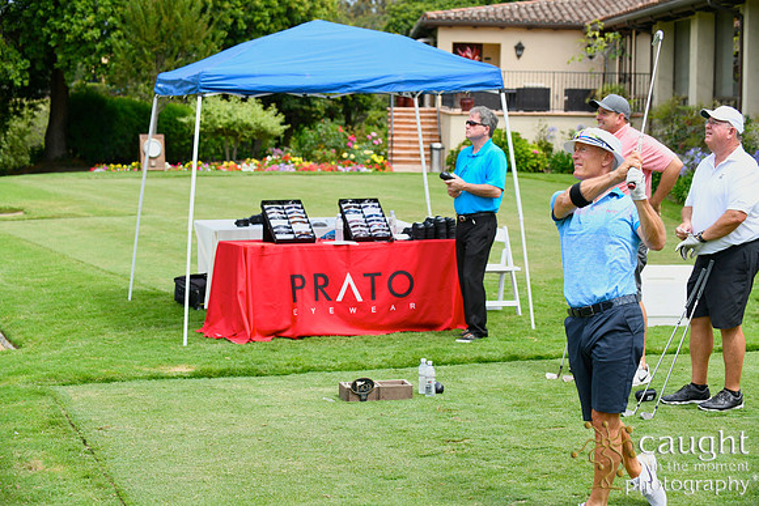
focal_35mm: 78
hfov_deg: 26.0
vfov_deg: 17.5
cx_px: 380
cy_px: 253
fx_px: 1645
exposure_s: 1/1000
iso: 400
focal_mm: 78
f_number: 5.6
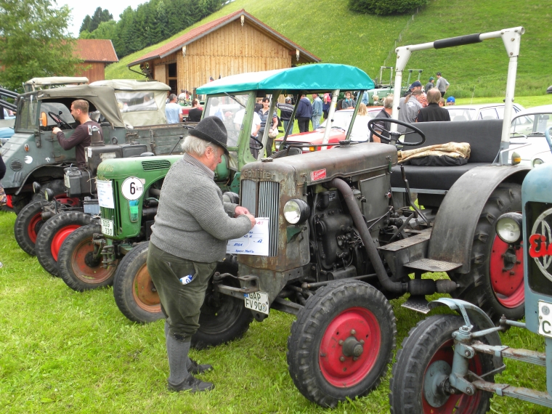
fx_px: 654
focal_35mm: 41
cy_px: 207
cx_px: 276
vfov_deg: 35.1
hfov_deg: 45.8
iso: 64
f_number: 3.2
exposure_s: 1/74.4
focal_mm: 7.3
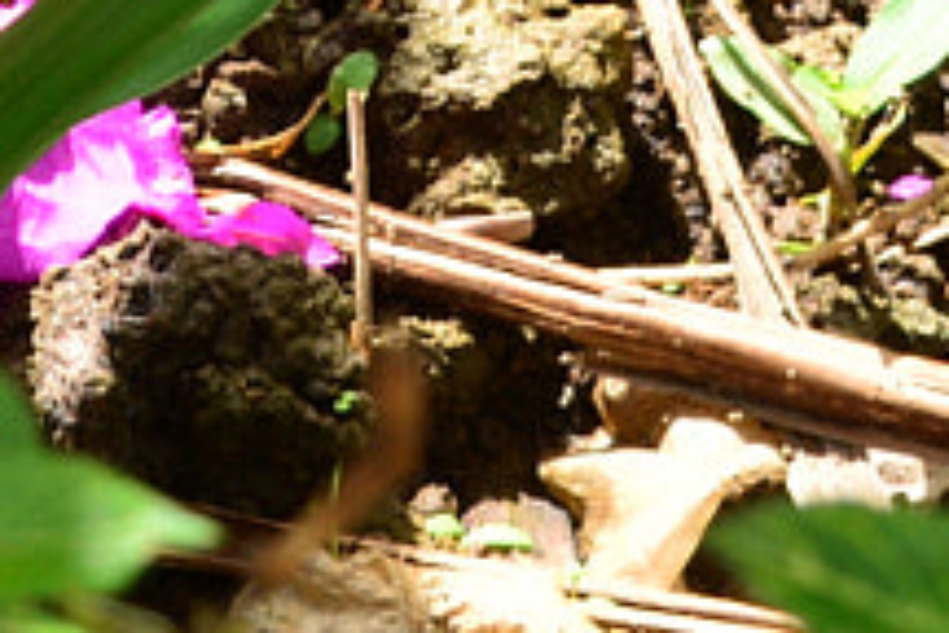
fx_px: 10544
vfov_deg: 3.4
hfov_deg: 4.9
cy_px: -1169
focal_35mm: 400
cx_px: -1722
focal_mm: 36
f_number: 8
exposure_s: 1/100
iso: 100
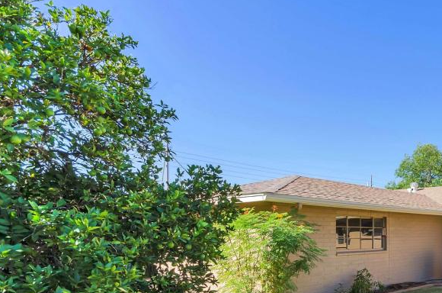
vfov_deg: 41.9
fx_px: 368
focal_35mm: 30
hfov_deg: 51.0
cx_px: 434
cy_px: 227
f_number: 9
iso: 320
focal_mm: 10
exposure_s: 1/320
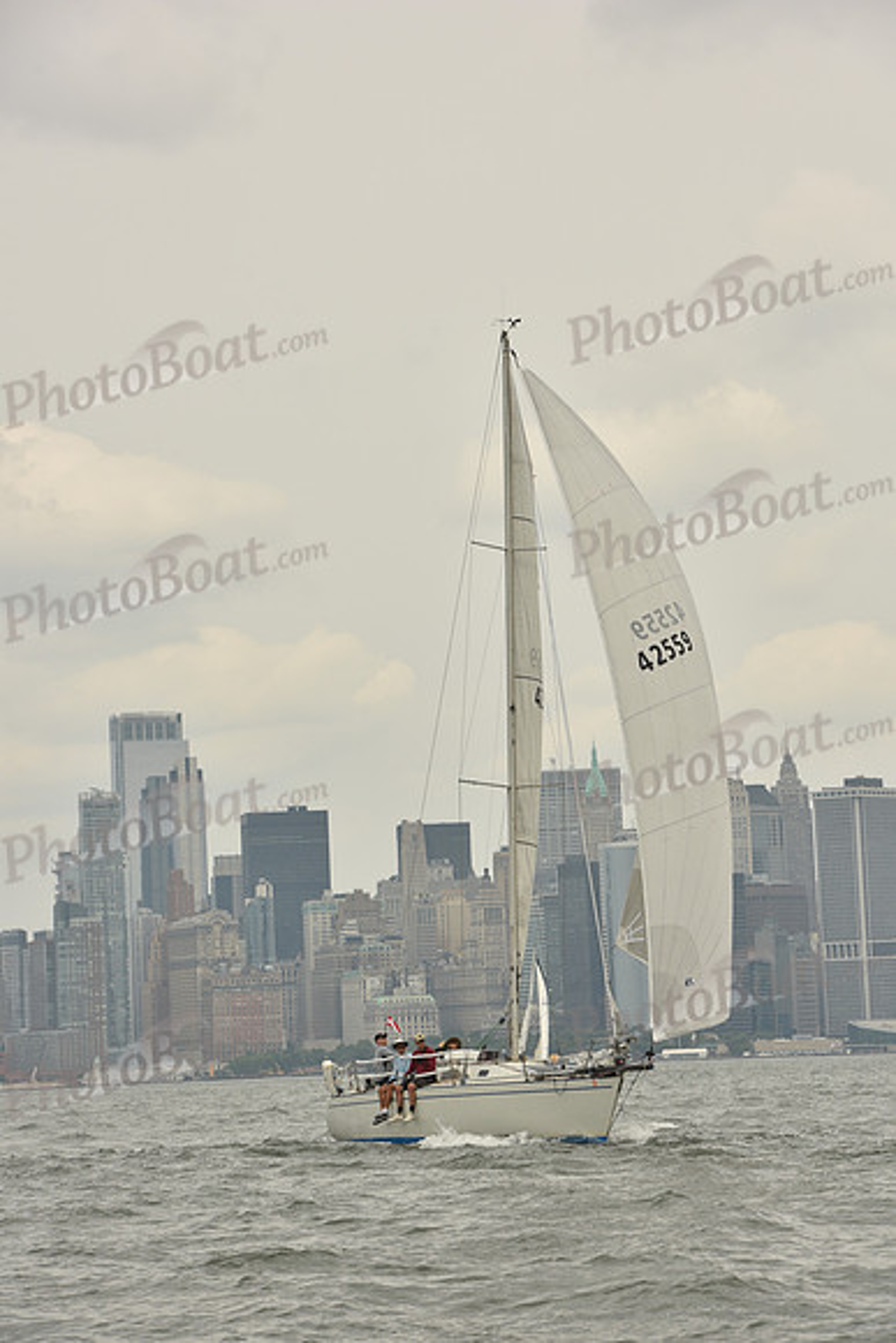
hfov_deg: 10.6
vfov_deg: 15.8
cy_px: 672
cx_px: 448
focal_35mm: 130
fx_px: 4850
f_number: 10
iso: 250
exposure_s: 1/640
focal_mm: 130
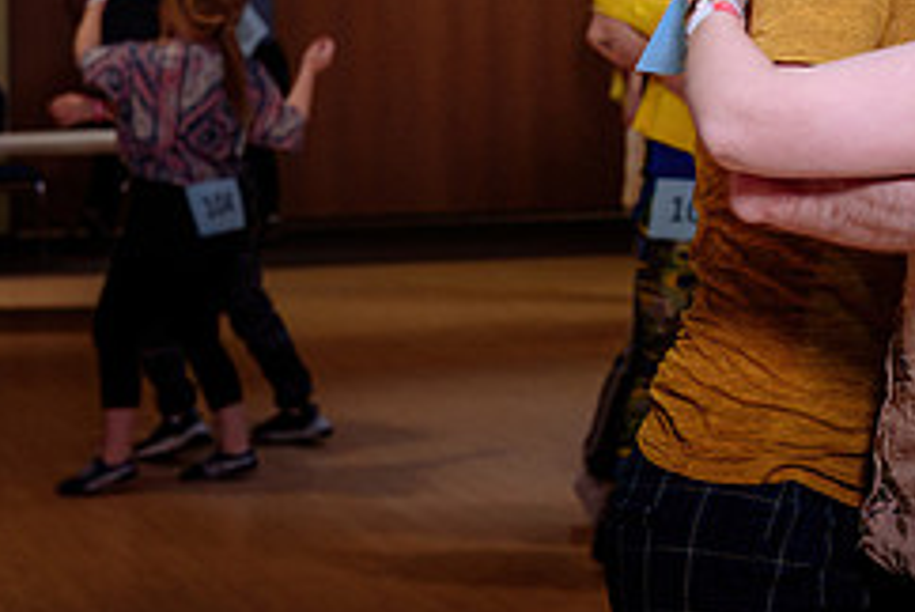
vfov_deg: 11.6
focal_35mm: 118
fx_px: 3003
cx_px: 590
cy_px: 135
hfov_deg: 17.3
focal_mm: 42
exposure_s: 1/125
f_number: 3.2
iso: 400
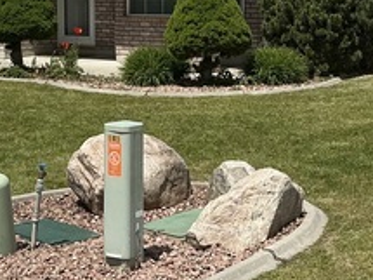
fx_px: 937
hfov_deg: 22.5
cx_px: 176
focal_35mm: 87
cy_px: 111
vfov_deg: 16.9
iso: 25
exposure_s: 1/3534
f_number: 1.8
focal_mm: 3
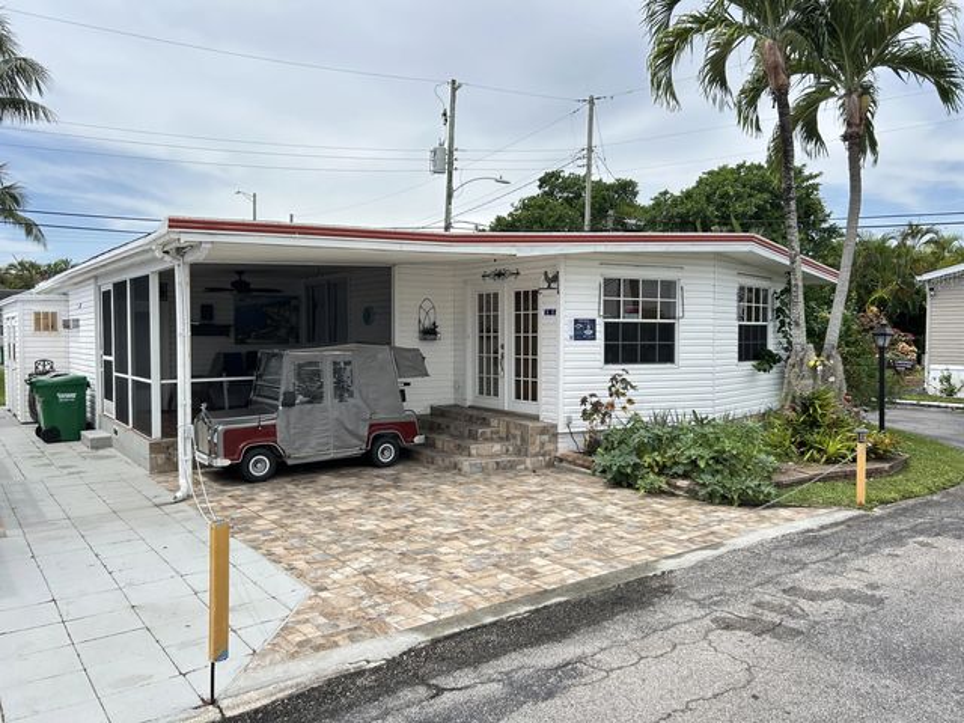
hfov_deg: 67.3
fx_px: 724
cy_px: 362
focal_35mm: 26
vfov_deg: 53.1
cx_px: 482
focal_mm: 5.7
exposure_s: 1/1901
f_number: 1.5
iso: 50
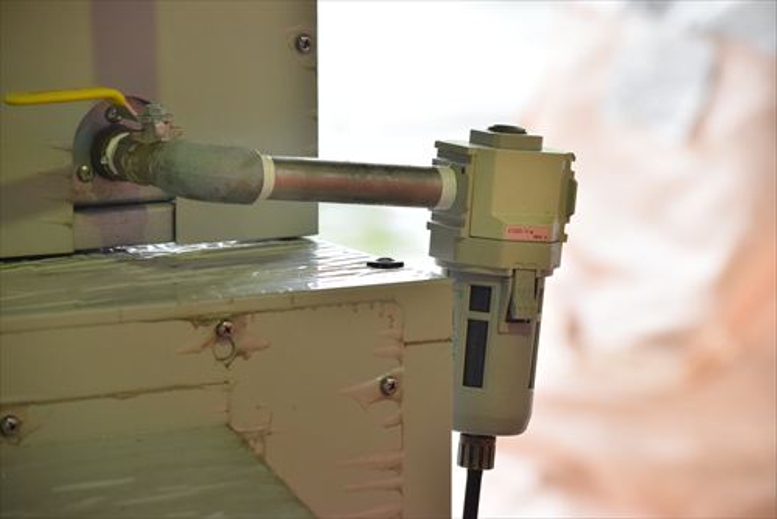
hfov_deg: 12.4
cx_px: 388
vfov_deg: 8.3
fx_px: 3563
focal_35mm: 165
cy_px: 260
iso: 1250
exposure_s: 1/320
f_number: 6.3
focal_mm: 110
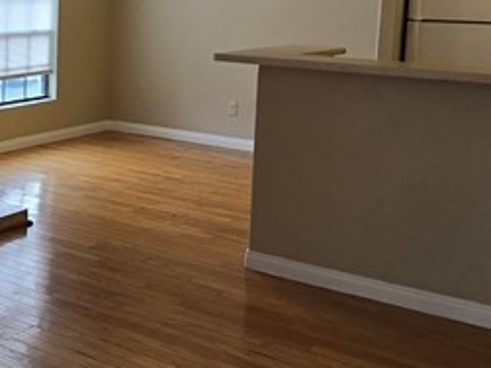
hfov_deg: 32.4
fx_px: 751
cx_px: -31
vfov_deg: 27.0
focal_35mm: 53
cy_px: 76
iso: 64
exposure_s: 1/120
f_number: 2.2
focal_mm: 2.2
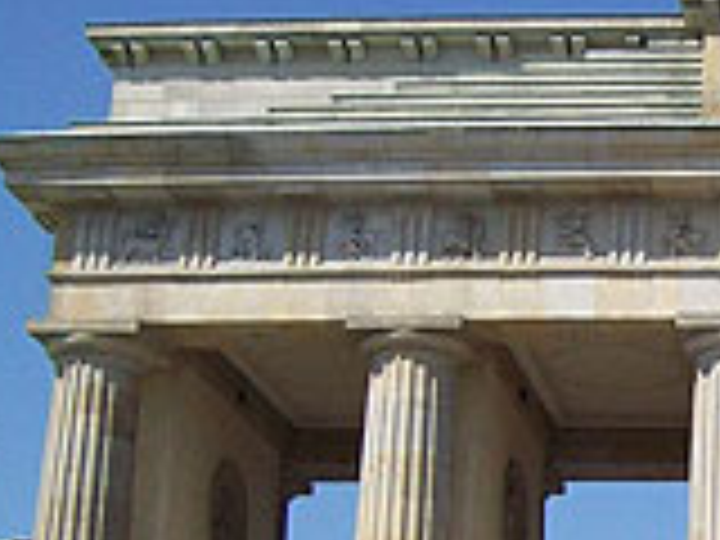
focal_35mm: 101
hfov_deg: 18.3
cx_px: 909
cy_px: 418
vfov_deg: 14.6
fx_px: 2101
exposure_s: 1/680
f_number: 4.8
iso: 80
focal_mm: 6
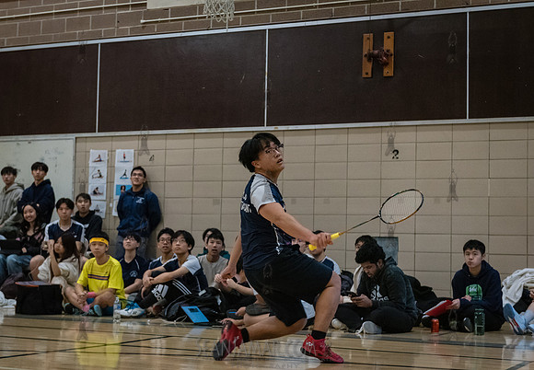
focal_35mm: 66
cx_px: 240
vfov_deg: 21.2
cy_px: 176
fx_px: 988
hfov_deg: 30.2
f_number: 3.5
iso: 8000
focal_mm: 60
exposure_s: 1/400
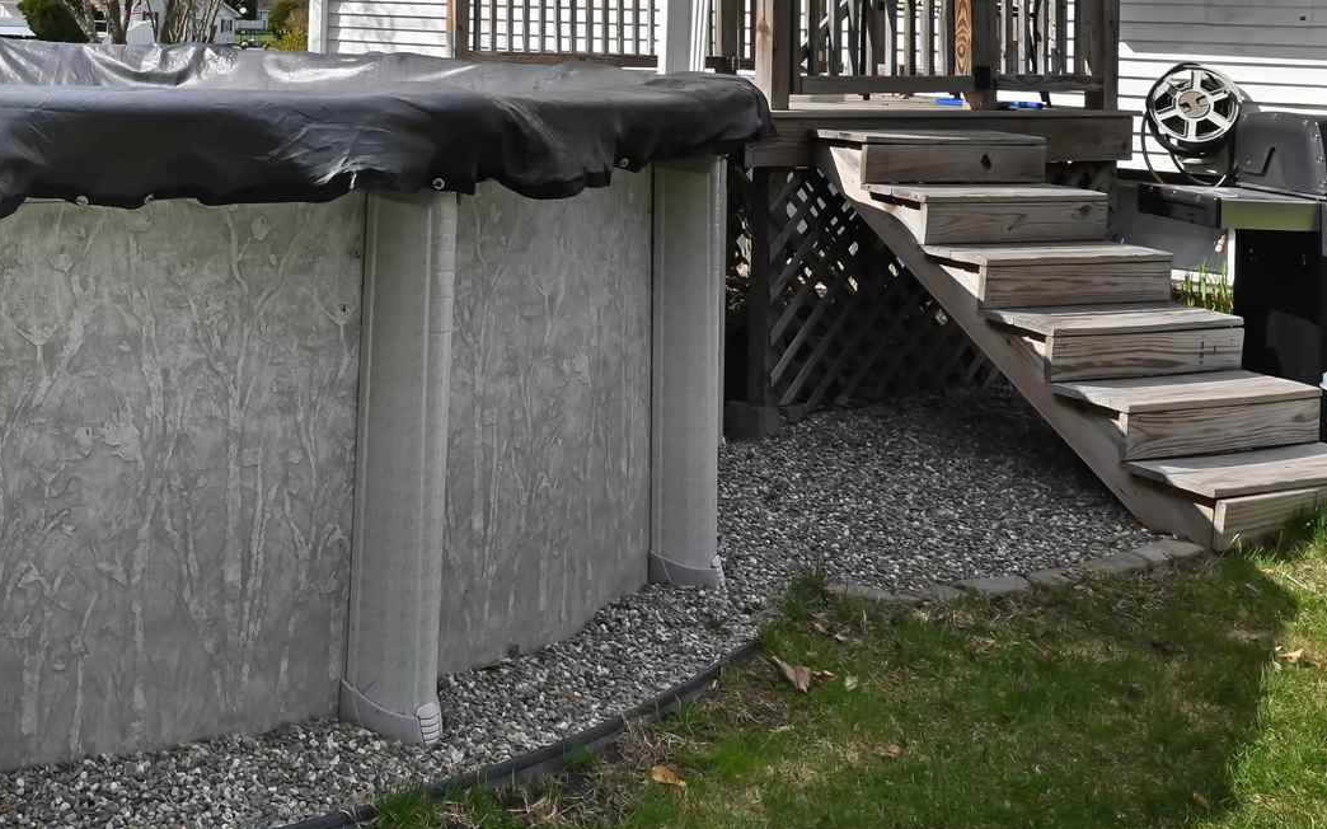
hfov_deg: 44.0
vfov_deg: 28.4
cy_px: -31
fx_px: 1519
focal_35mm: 42
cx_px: 197
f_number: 14
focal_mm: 14
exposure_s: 1/640
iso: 500
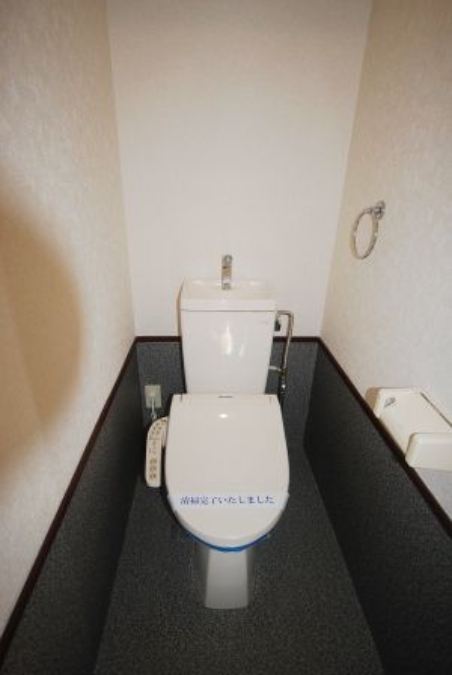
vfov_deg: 85.3
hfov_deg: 63.4
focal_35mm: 20
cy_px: 338
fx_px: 366
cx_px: 226
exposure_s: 1/60
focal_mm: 13
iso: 200
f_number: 4.5
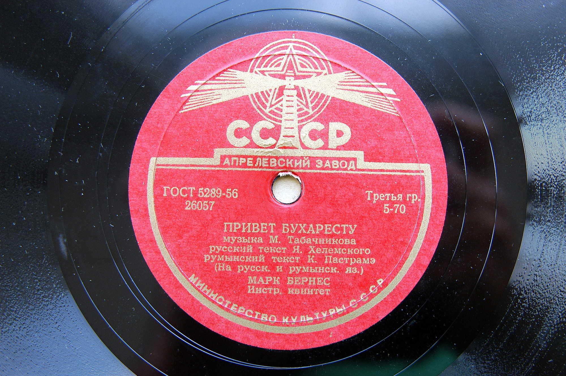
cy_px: 188
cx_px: 283
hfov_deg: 37.9
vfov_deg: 25.7
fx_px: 825
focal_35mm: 52
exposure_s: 1/60
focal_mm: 35
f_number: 4
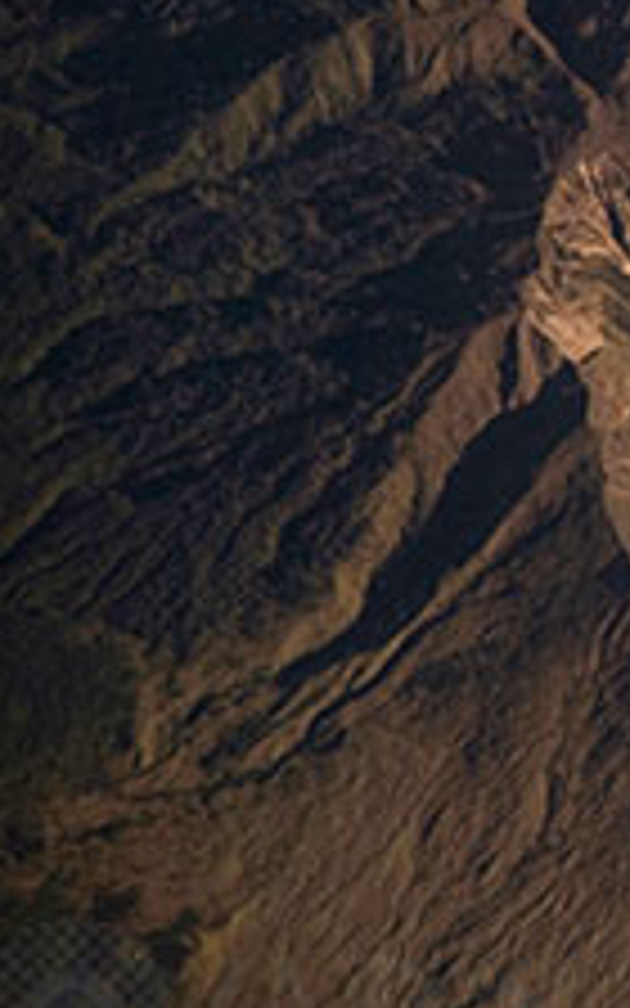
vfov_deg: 1.1
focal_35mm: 1998
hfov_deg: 0.7
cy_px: 304
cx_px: 1048
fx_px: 54888
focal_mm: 800
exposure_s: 1/2500
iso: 200
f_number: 5.6
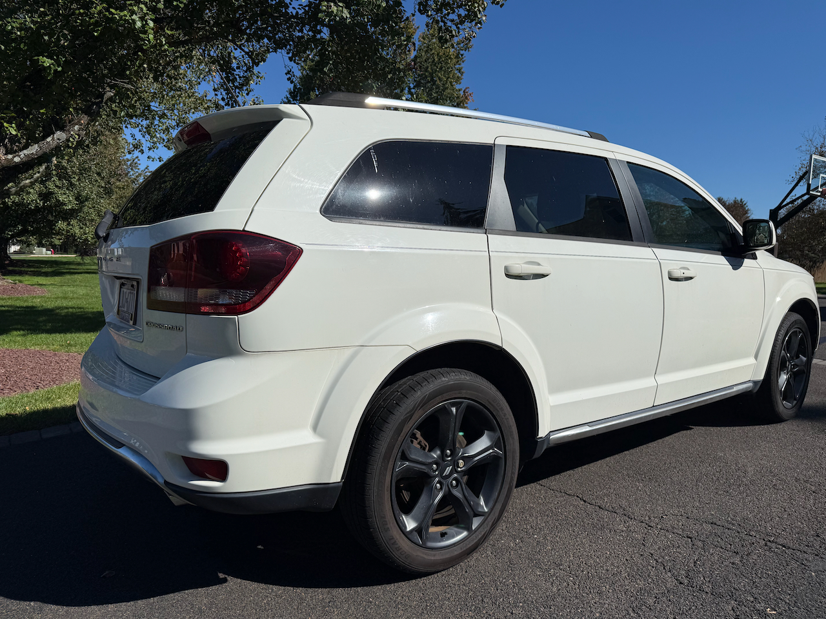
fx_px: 573
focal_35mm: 24
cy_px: 310
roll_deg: -1.4
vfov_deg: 56.8
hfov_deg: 71.6
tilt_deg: -5.7
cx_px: 413
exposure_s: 1/14286
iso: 80
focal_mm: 6.76
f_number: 1.78
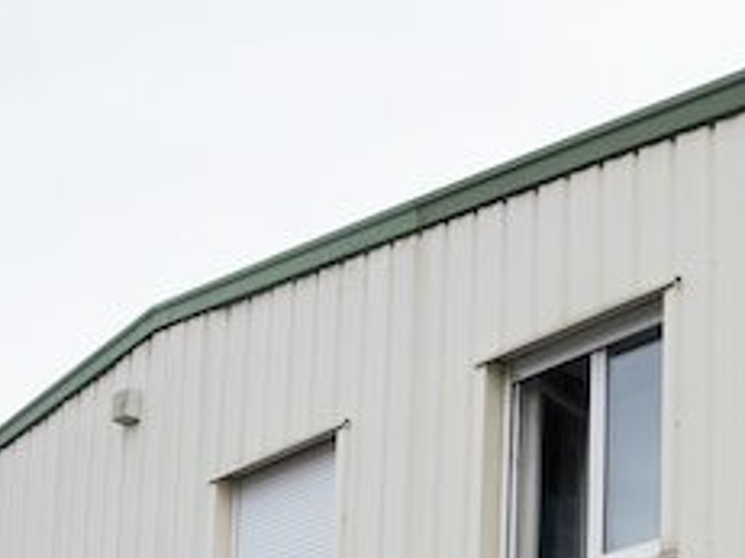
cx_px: 903
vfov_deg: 16.9
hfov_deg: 22.4
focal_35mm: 80
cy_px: 803
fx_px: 1721
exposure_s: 1/160
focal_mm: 24
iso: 200
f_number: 8
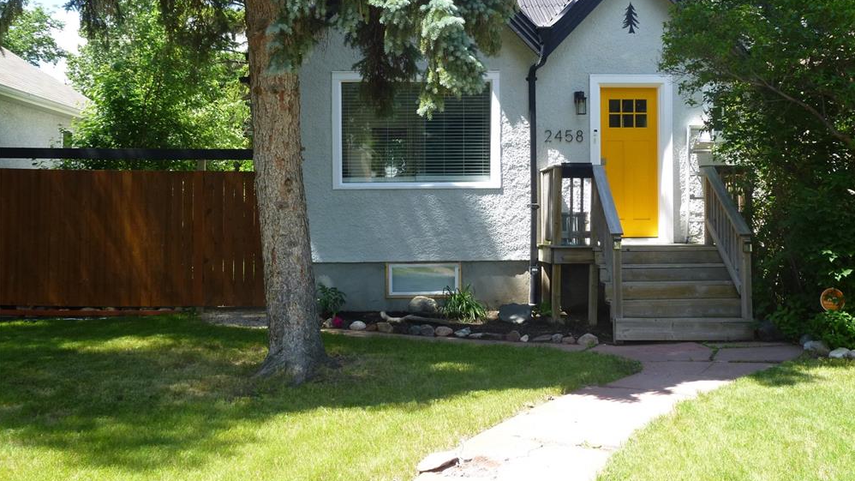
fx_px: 861
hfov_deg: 52.8
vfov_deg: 31.1
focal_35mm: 38
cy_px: 196
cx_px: 434
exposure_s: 1/200
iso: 100
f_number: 3.5
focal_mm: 6
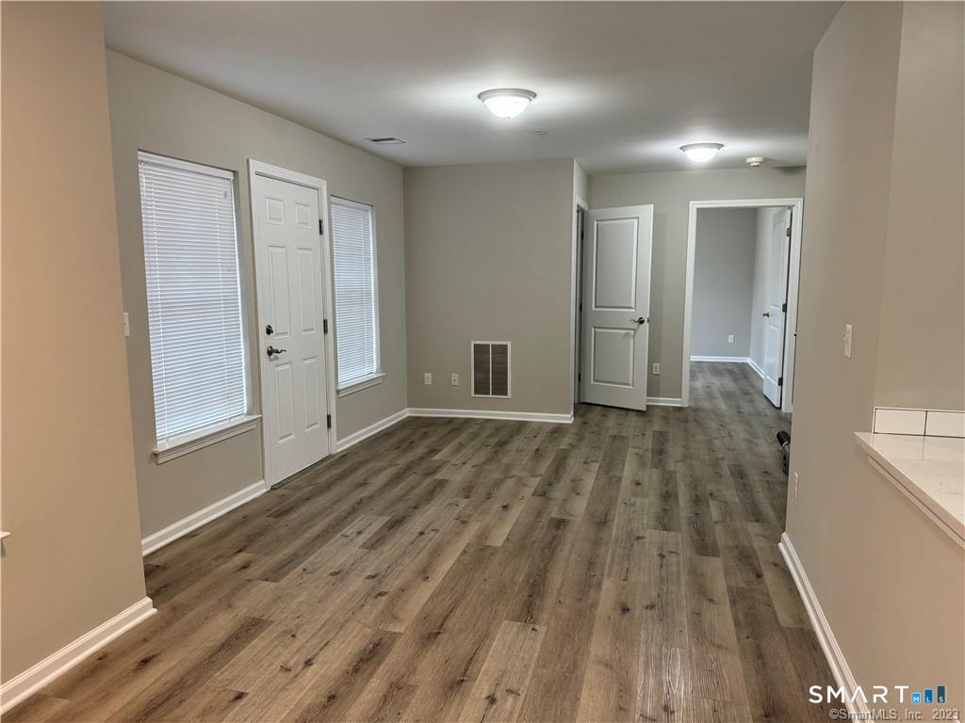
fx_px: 669
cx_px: 482
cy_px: 362
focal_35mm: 24
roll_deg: +0.2
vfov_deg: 56.8
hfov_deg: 71.6
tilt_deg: -8.0
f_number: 1.78
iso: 160
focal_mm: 6.86
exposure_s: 1/60
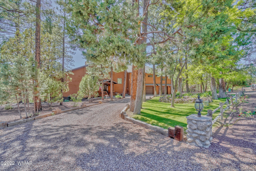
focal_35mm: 16
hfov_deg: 95.0
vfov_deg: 72.1
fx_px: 117
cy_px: 86
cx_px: 128
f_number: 8
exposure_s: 1/15
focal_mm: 11
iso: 400
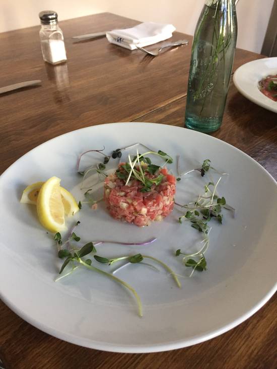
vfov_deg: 61.7
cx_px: 138
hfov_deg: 48.2
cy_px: 184
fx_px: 309
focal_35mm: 29
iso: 125
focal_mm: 4.15
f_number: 2.2
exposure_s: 1/30
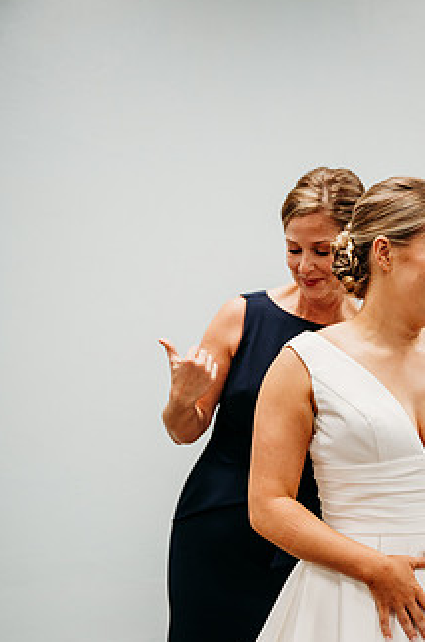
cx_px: 293
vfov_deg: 33.2
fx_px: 1067
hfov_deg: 22.4
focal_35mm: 60
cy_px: 417
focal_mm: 43
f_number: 3.2
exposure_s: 1/320
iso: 2000
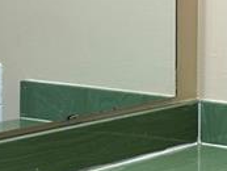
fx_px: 932
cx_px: 217
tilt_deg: -4.4
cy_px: 37
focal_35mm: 142
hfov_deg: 13.7
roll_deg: -0.7
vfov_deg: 10.4
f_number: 1.78
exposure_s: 1/120
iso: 100
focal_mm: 6.86
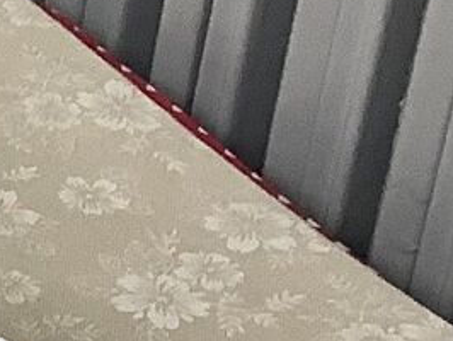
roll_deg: +0.8
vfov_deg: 6.3
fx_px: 3052
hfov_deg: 7.4
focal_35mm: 233
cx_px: -962
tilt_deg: -32.5
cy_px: 571
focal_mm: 3.3
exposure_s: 1/60
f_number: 2.4
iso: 125
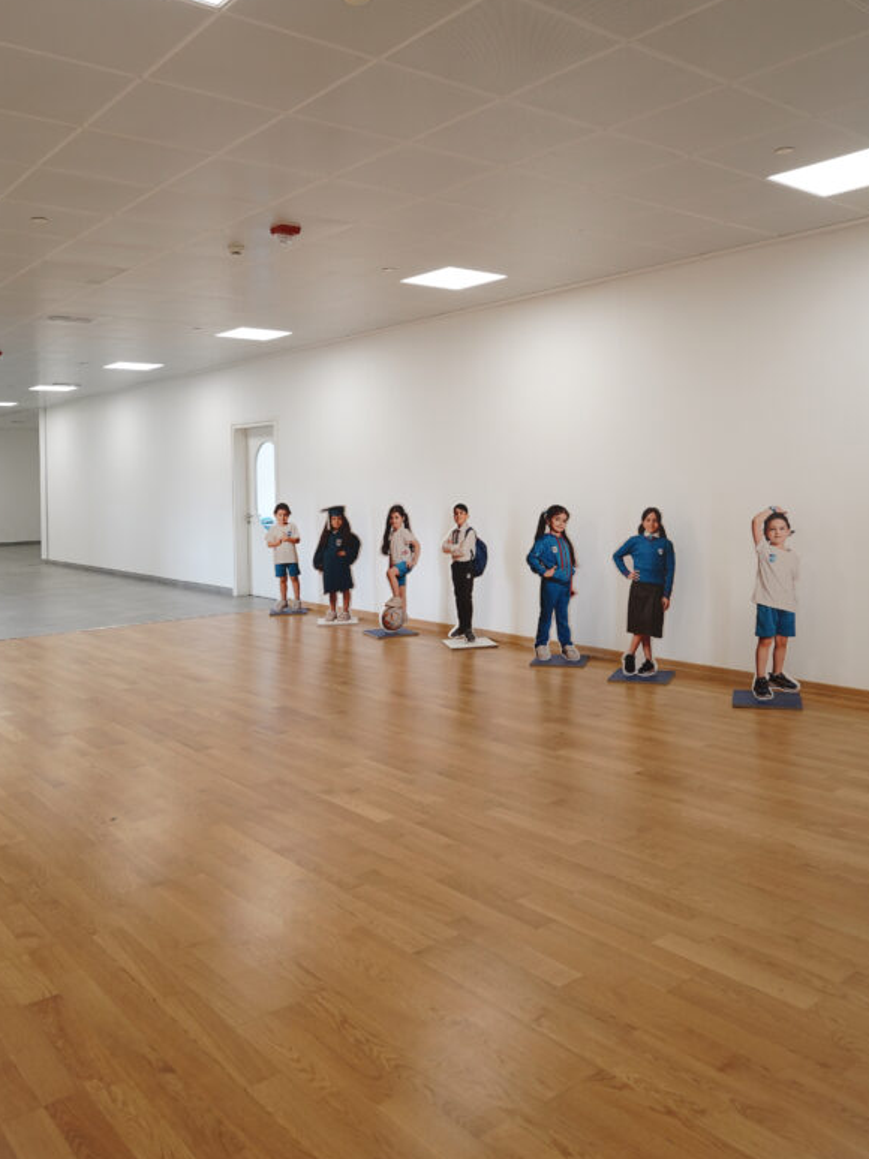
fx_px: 938
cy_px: 457
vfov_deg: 62.8
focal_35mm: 28
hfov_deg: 49.7
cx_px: 408
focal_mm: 14.7
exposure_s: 1/160
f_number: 2.8
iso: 500
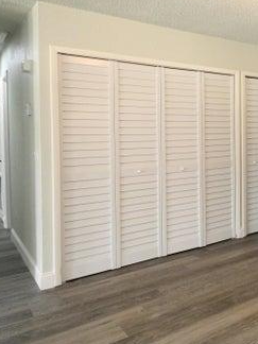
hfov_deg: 34.2
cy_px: 143
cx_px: 320
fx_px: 318
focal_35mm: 32
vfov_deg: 56.5
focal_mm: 10
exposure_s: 1/160
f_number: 5.6
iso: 2000
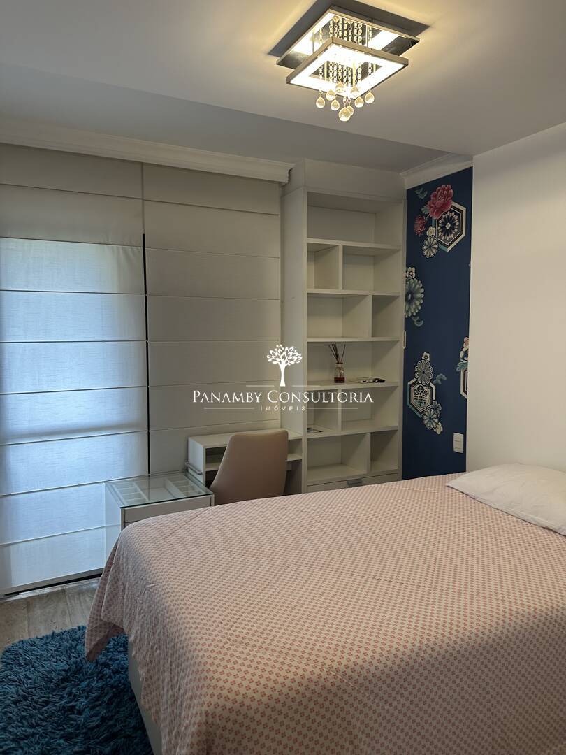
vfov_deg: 71.6
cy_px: 378
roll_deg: +0.3
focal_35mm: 24
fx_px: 523
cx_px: 283
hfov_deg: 56.8
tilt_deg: -2.8
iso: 160
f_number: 1.78
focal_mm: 6.86
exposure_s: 1/53
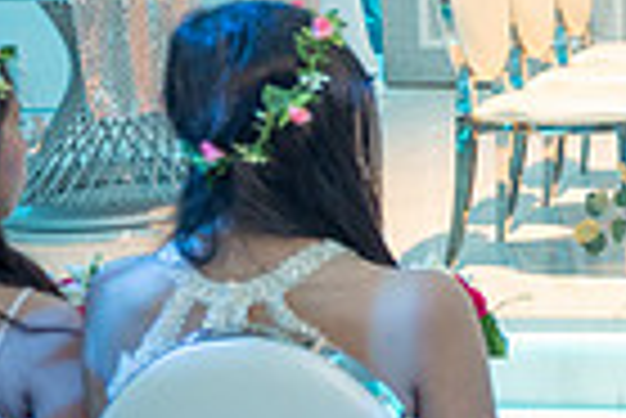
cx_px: 1121
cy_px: 16
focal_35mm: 100
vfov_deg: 13.6
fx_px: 1741
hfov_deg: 16.9
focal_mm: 24
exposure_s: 1/125
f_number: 2.8
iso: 1600
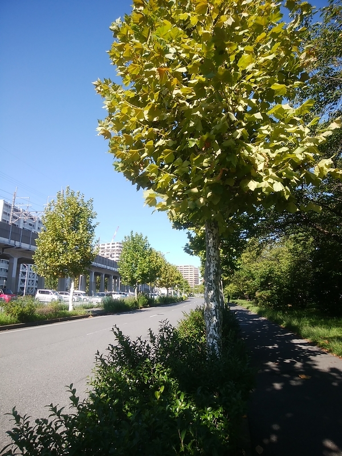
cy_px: 228
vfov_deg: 76.4
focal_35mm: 22
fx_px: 290
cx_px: 171
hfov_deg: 61.1
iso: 32
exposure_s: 1/614
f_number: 2
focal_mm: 3
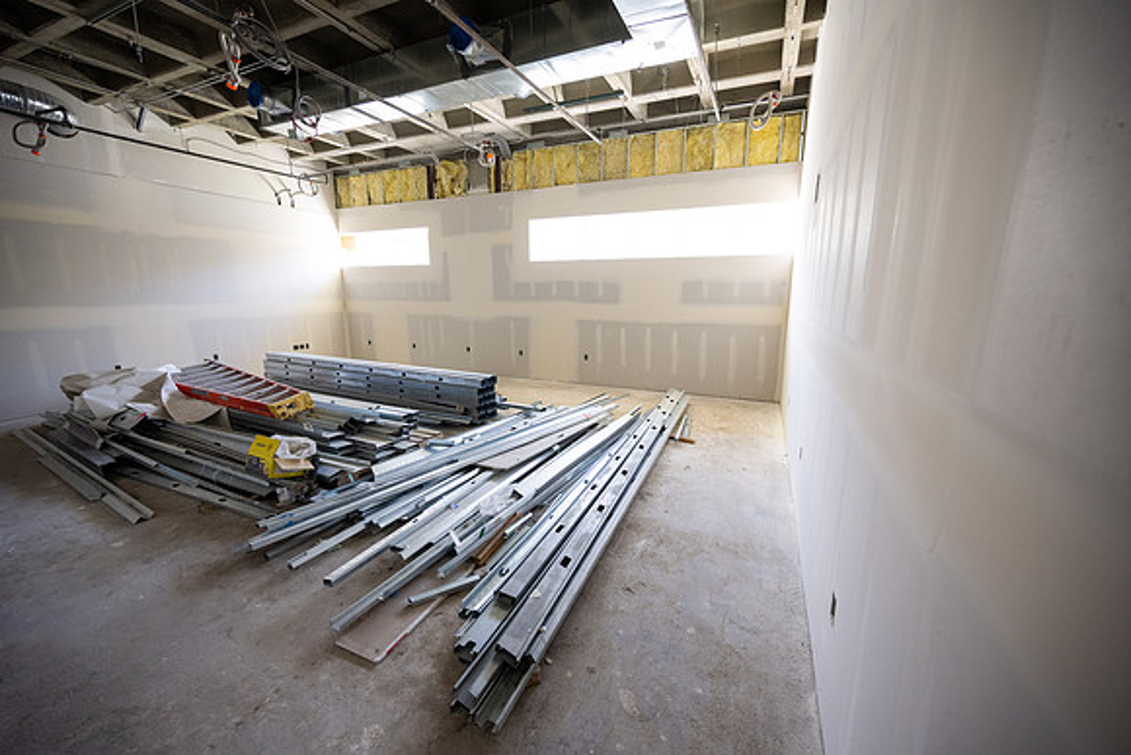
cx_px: 566
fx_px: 440
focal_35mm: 14
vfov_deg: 81.2
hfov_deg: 104.2
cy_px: 378
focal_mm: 14
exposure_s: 1/100
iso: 1600
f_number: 4
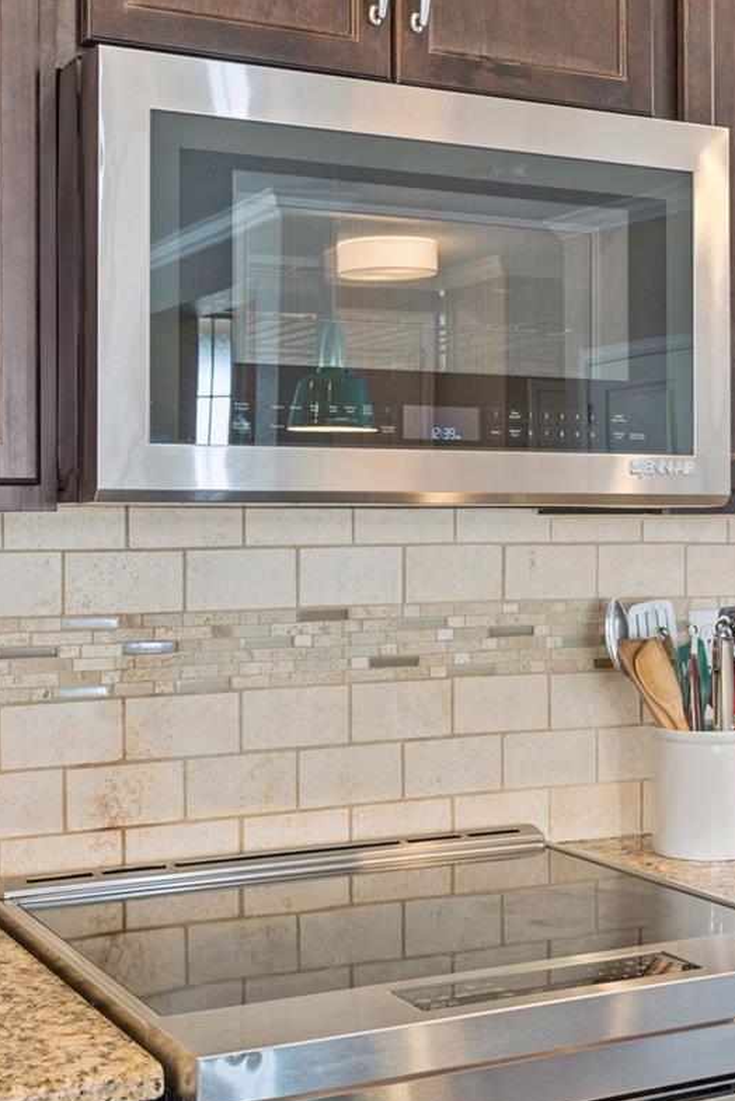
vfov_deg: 36.1
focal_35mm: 55
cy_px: 457
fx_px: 1683
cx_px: 419
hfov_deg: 24.6
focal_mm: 36
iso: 400
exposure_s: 1/3.33
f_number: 9
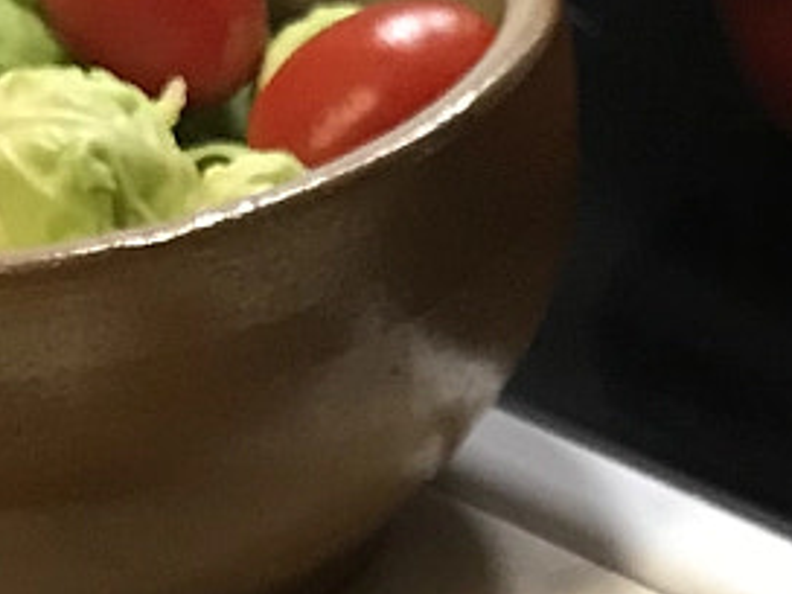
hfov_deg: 11.8
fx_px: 3775
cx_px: 903
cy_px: 1322
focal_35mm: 165
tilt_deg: -41.3
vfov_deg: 8.4
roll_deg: +6.0
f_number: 1.8
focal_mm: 3.99
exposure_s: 1/17
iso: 64
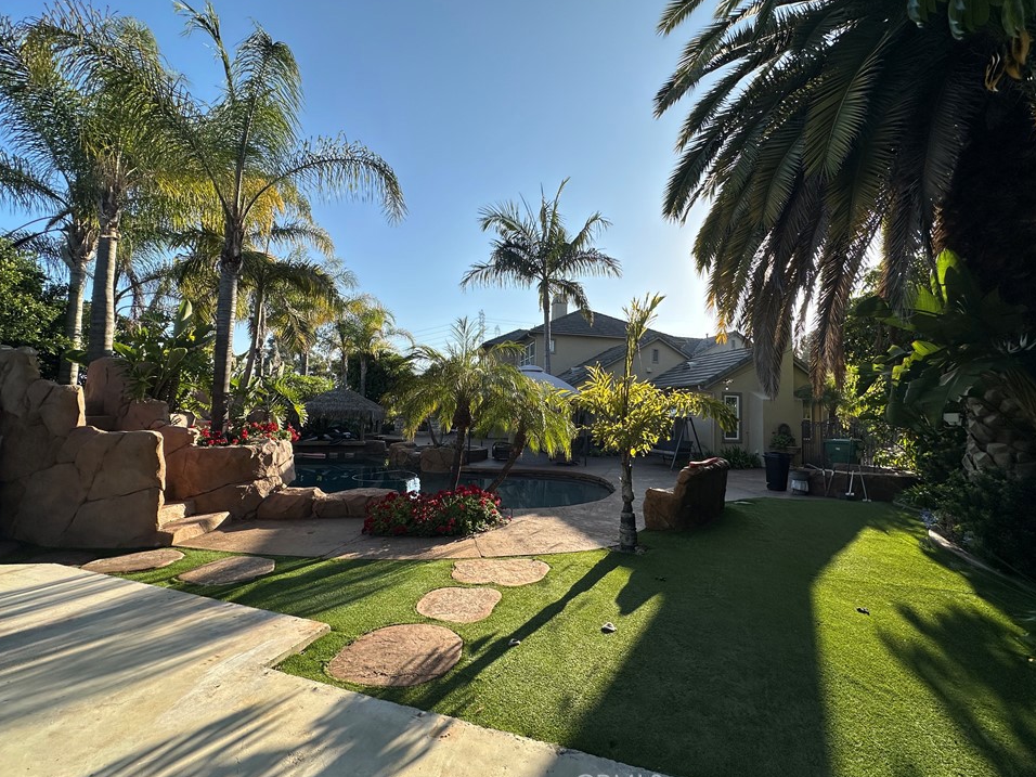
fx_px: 449
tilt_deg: +3.6
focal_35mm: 15
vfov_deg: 81.7
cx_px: 538
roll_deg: -1.7
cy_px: 384
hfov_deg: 98.1
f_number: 2.2
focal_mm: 2.22
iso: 50
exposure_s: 1/1276
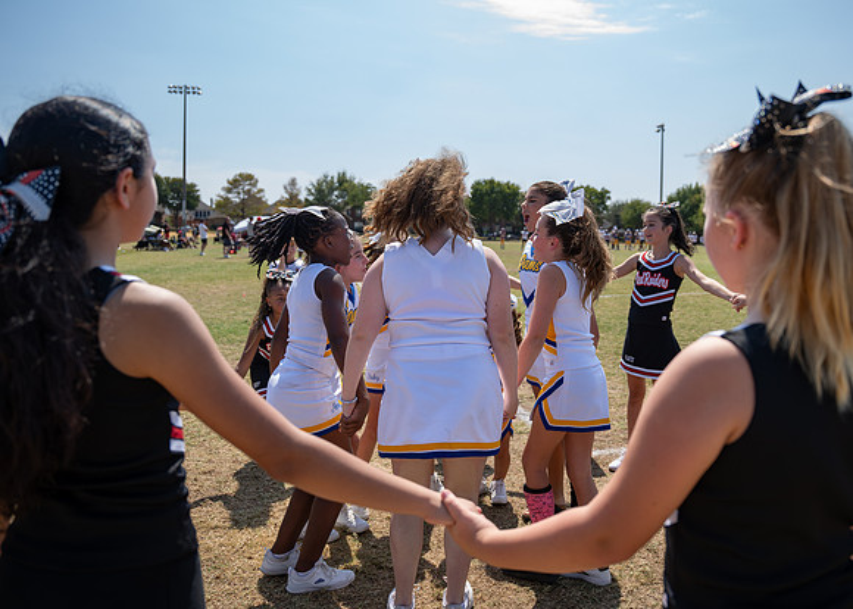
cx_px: 486
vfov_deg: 47.6
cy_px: 265
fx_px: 689
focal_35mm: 28
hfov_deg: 63.3
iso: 80
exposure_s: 1/1600
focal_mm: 24
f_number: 2.8
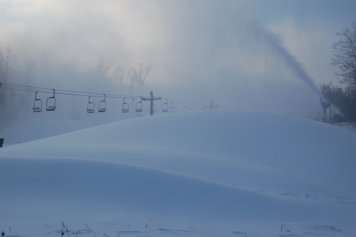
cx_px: 178
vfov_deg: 28.0
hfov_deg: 41.1
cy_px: 118
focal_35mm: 48
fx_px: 474
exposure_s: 1/320
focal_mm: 32
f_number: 9
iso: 200
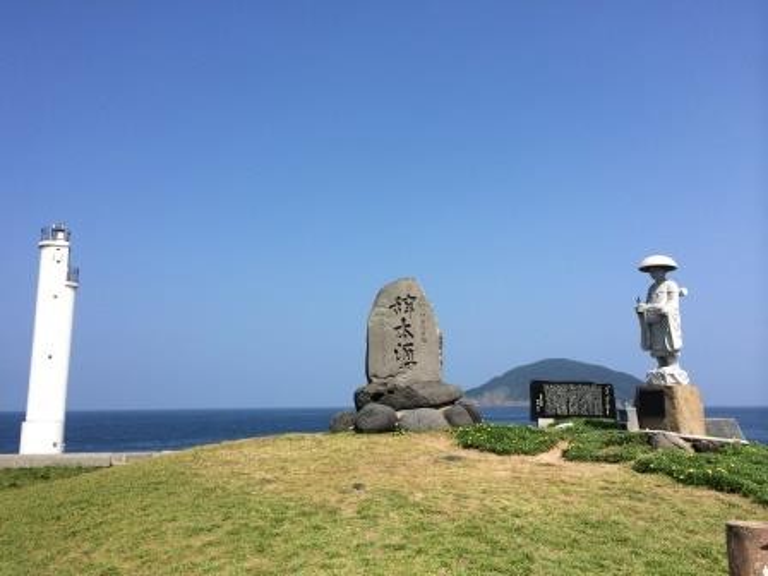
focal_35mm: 30
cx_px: 384
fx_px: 666
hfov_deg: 60.0
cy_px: 288
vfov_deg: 46.8
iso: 40
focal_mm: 4.12
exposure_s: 1/2415
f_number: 2.2
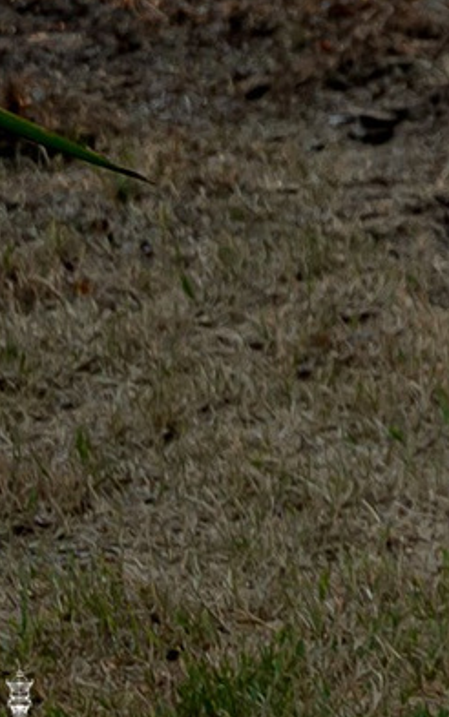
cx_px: 2068
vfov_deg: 9.1
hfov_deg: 5.1
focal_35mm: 219
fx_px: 4283
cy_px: -583
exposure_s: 1/160
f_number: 5
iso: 400
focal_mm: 33
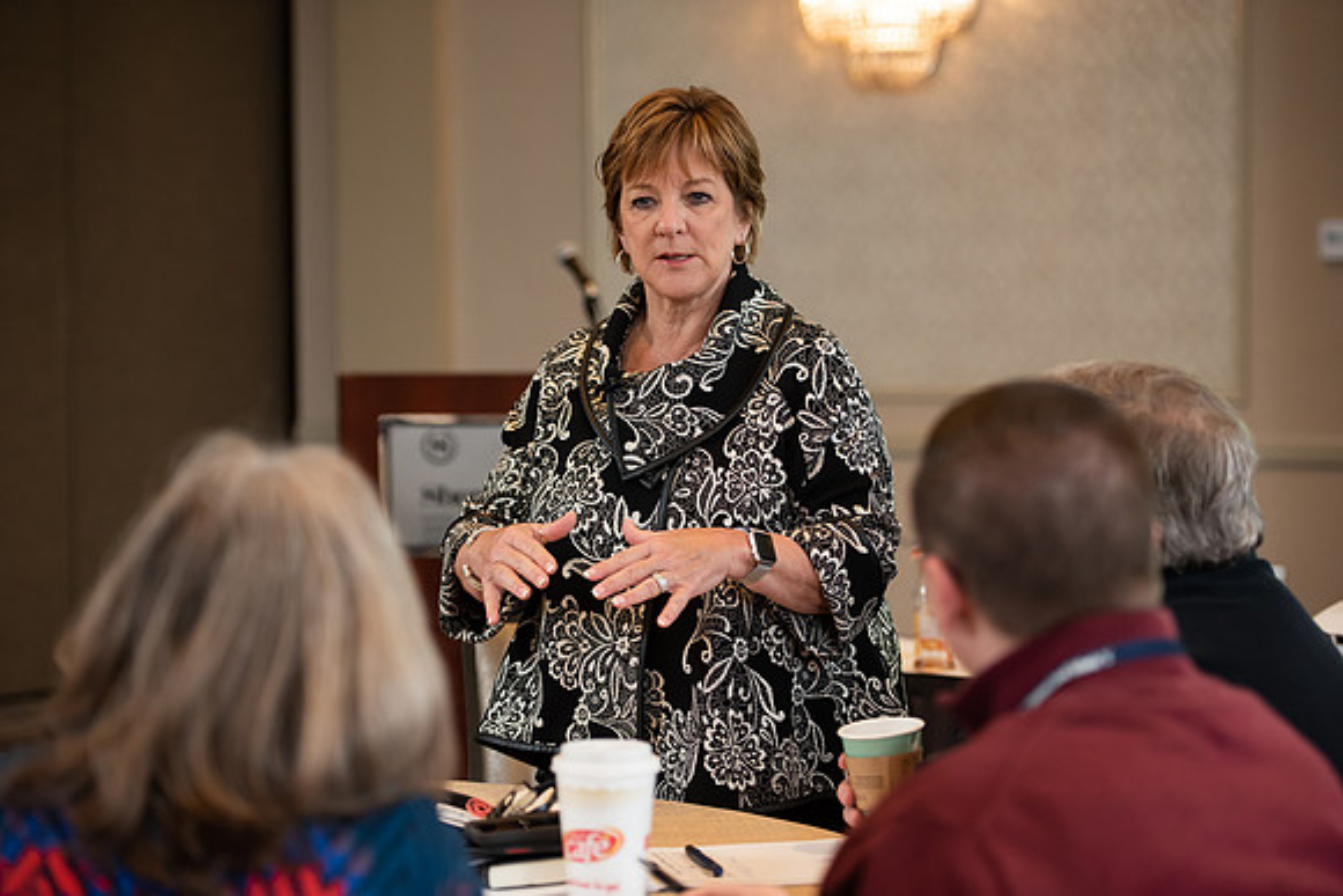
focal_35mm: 85
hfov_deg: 23.9
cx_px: 672
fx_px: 3172
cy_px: 448
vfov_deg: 16.1
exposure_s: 1/200
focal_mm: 85
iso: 1250
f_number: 3.2
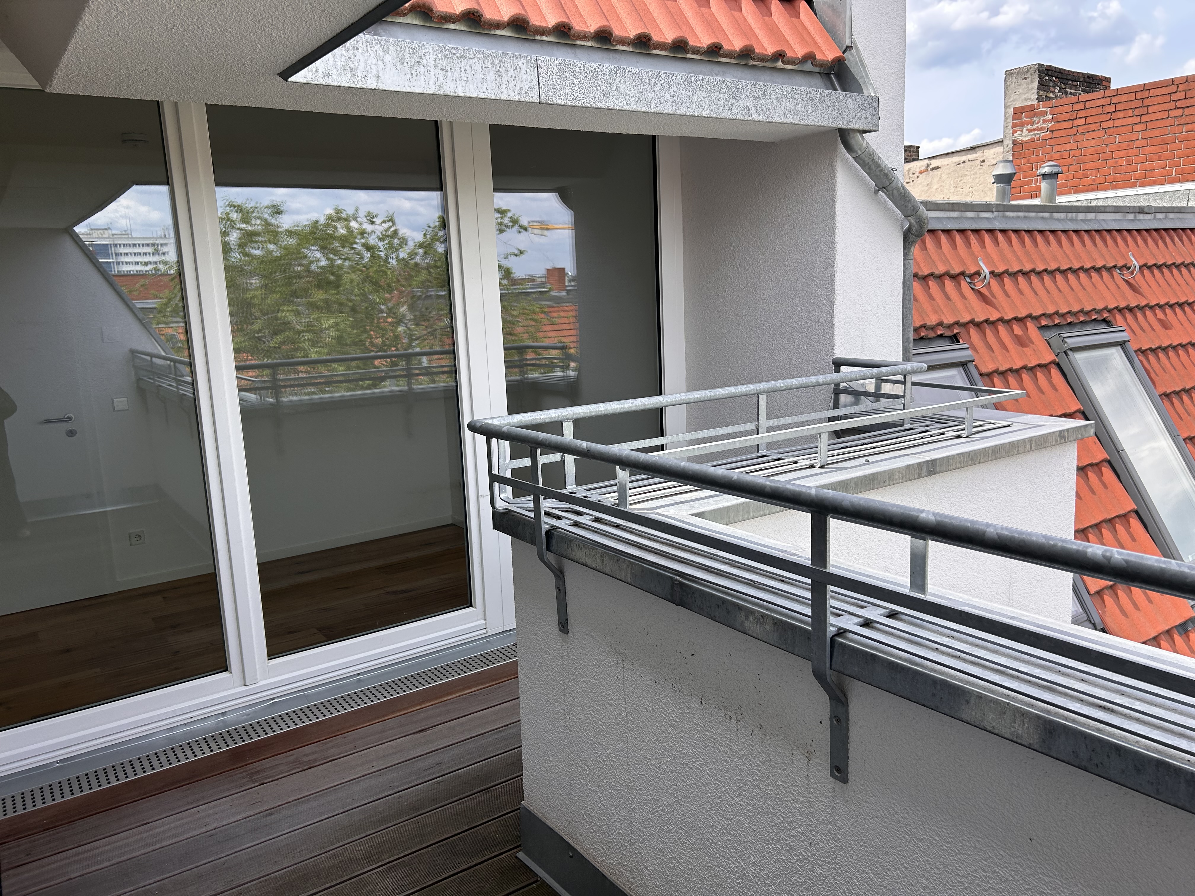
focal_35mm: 26
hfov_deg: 67.3
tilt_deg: -10.2
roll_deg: +1.9
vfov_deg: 53.1
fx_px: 898
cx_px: 598
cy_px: 448
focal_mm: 5.7
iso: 50
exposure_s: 1/1252
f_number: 1.5
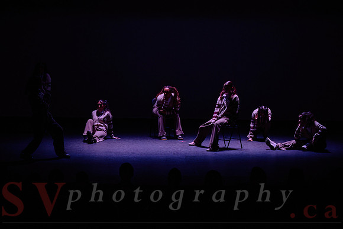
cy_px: 86
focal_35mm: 99
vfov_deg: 13.9
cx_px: 171
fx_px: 939
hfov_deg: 20.7
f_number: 2.8
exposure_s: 1/250
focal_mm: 78
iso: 1250
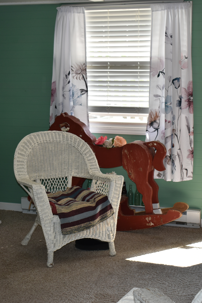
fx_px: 572
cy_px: 152
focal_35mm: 68
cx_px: 84
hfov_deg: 20.0
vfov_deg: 29.7
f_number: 4.2
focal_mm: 30
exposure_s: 1/200
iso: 200
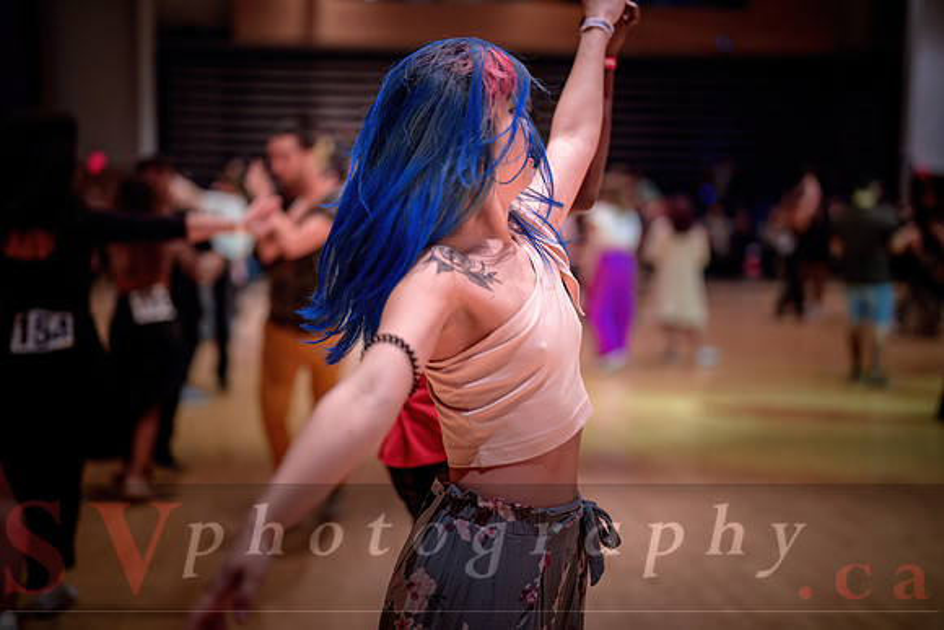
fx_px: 1311
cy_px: 315
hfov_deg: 39.6
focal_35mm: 50
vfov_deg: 27.0
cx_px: 472
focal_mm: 50
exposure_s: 1/250
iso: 1250
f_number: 1.2
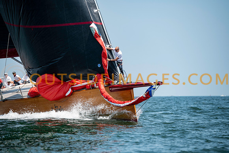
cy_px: 76
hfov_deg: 11.4
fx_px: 1145
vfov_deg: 7.6
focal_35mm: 180
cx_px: 114
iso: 250
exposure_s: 1/2500
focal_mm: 180
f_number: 4
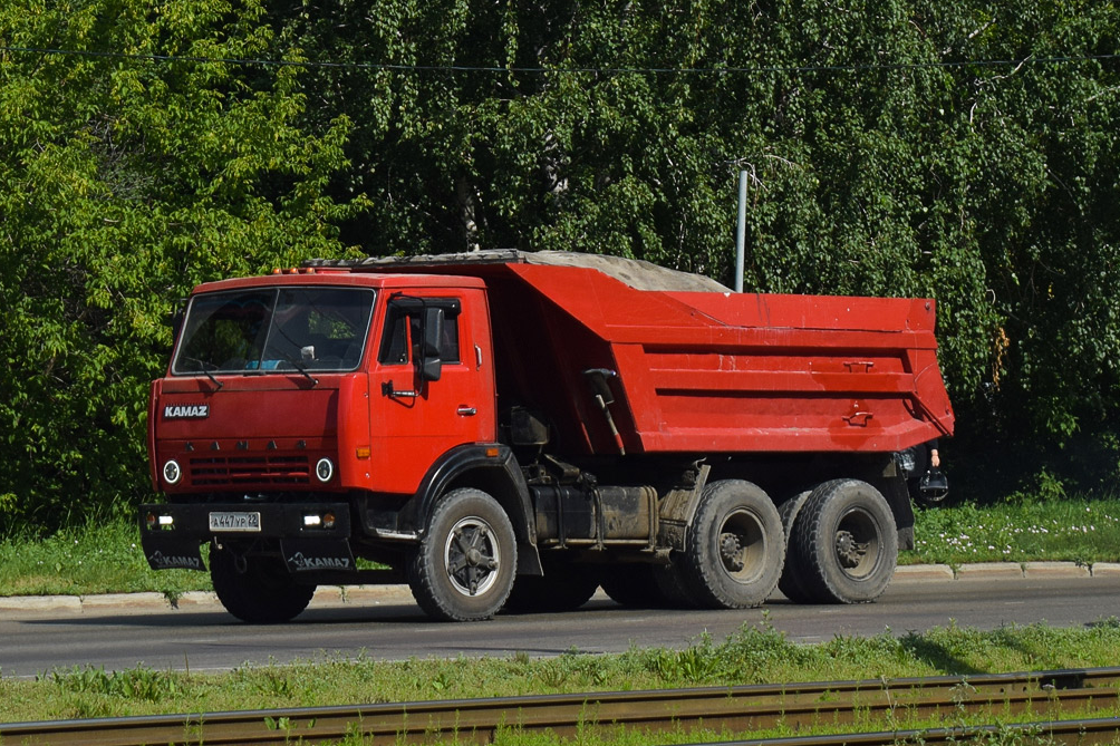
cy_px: 311
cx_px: 484
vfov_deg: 13.9
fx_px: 3067
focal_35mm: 99
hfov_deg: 20.7
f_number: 5.6
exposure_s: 1/800
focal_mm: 55
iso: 100
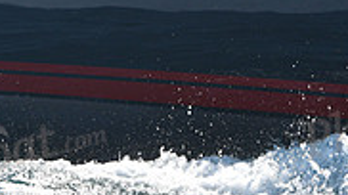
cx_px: 207
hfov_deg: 4.5
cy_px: -158
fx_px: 4462
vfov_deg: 2.5
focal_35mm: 484
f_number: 5
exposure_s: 1/1600
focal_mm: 145
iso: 250
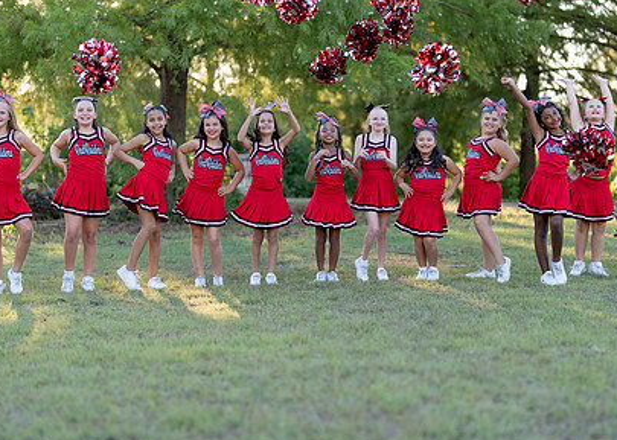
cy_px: 190
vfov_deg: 18.5
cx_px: 335
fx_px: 1349
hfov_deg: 25.8
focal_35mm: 77
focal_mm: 50
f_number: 1.2
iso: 125
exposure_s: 1/1000
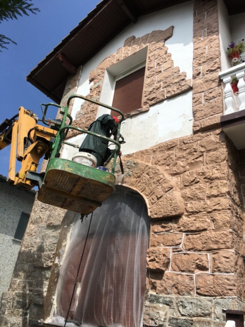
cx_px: 122
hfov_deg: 48.2
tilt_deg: +24.6
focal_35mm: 29
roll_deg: -5.3
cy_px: 164
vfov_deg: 61.7
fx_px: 274
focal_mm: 4.15
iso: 25
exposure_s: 1/2404
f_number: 2.2
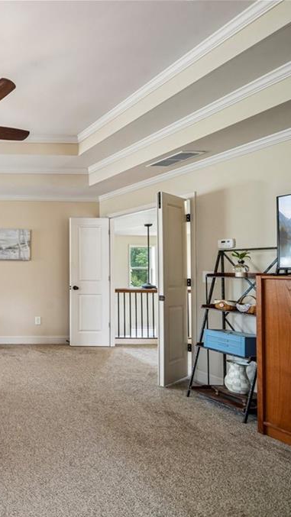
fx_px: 261
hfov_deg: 36.1
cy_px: 259
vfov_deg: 89.6
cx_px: -94
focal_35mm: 19
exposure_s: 1/8
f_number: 8
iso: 400
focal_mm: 12
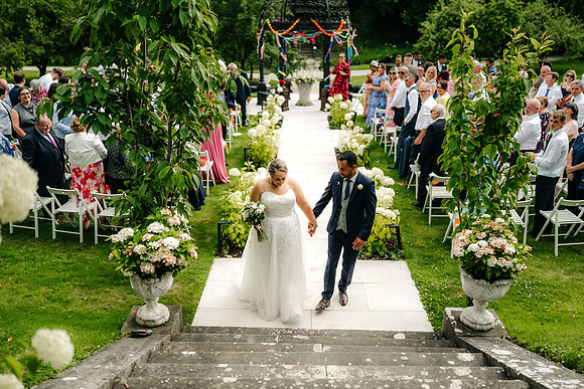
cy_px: 194
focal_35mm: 35
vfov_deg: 37.9
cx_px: 292
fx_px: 568
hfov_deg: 54.4
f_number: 1.4
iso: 100
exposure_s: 1/3200
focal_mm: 35
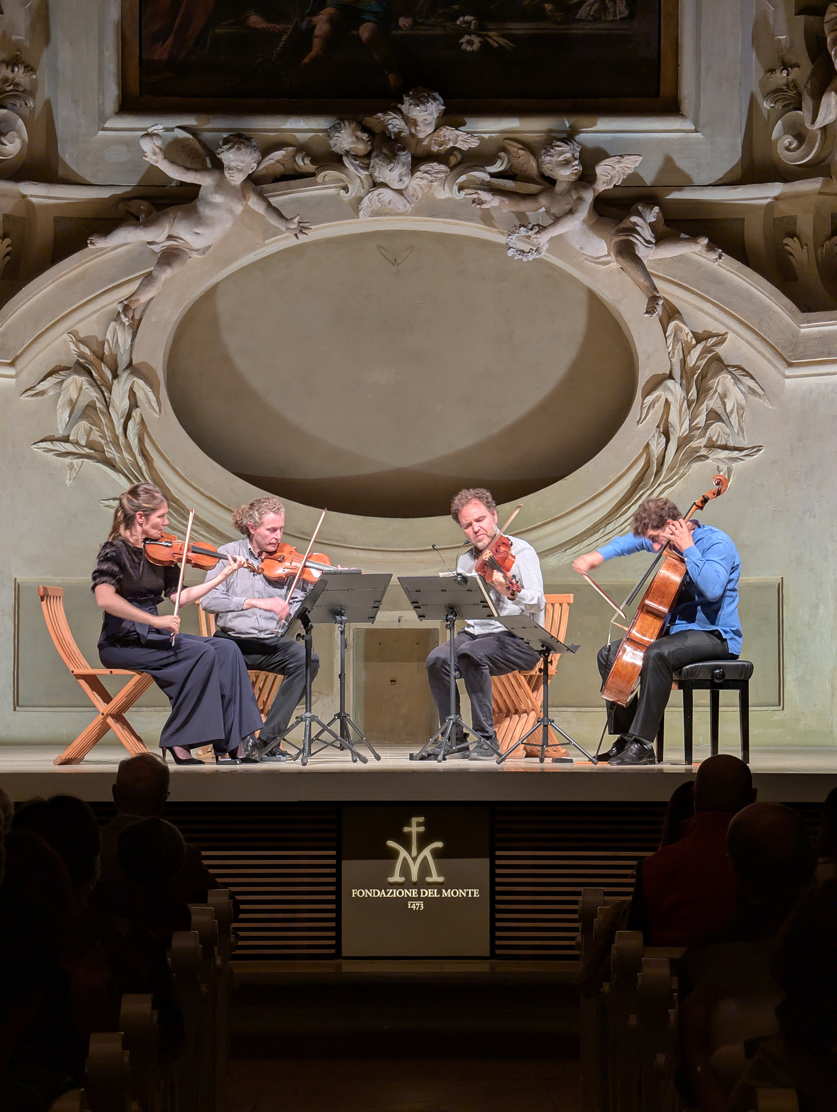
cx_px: 418
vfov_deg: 17.9
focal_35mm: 110
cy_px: 556
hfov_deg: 13.5
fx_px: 3537
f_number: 2.8
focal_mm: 18
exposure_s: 1/20
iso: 115
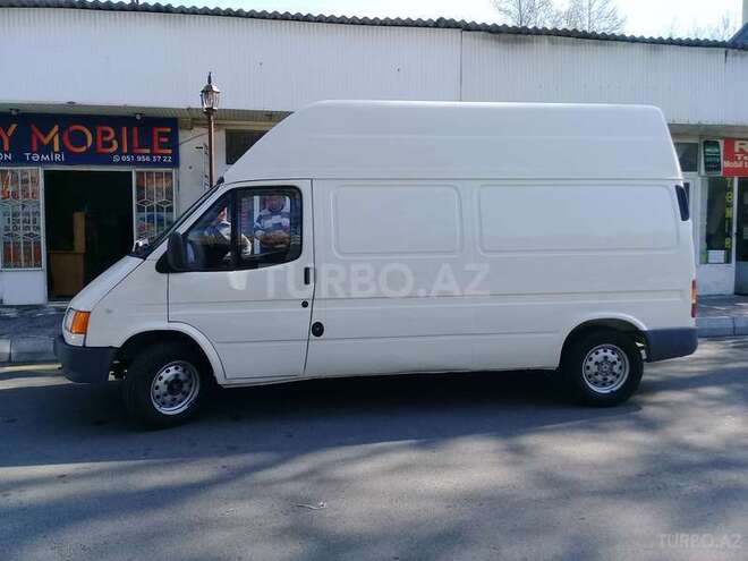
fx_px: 670
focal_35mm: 31
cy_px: 280
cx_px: 374
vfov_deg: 45.4
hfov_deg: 58.4
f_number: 2.2
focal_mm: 3.3
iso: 50
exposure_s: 1/492
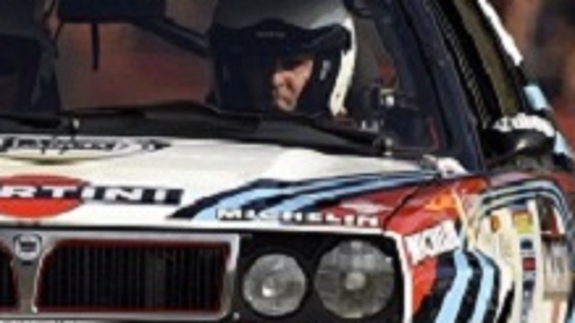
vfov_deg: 0.4
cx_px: -84
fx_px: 47034
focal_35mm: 3086
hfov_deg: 0.7
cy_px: 32
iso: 500
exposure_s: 1/3200
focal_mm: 700
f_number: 5.6
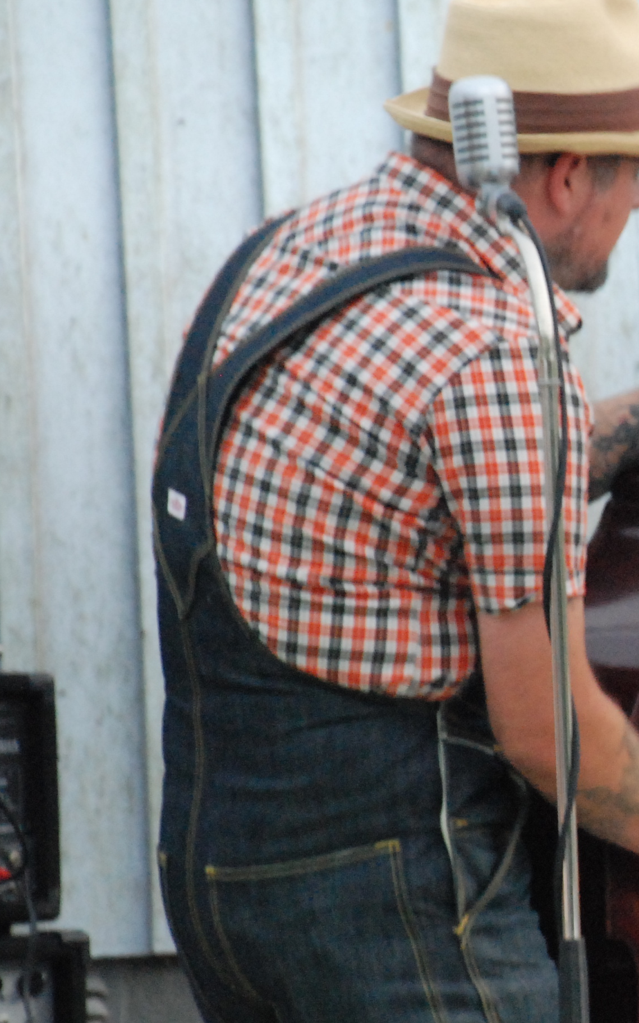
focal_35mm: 309
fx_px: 8611
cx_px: 999
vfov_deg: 6.8
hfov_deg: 4.2
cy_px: 596
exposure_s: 1/50
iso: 1600
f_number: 5.6
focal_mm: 95
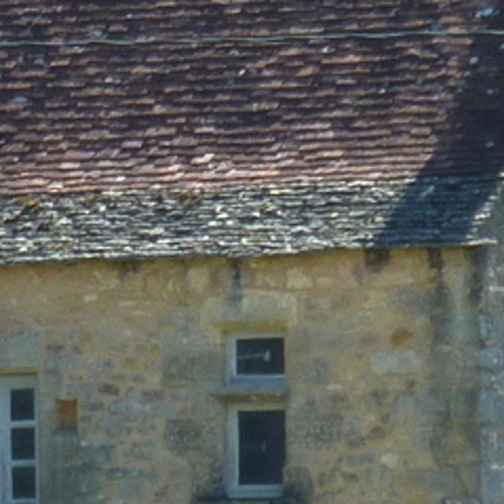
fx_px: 13343
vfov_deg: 2.2
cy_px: 502
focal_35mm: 810
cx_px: -437
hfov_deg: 2.2
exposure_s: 1/160
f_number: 4.5
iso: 80
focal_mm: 22.5
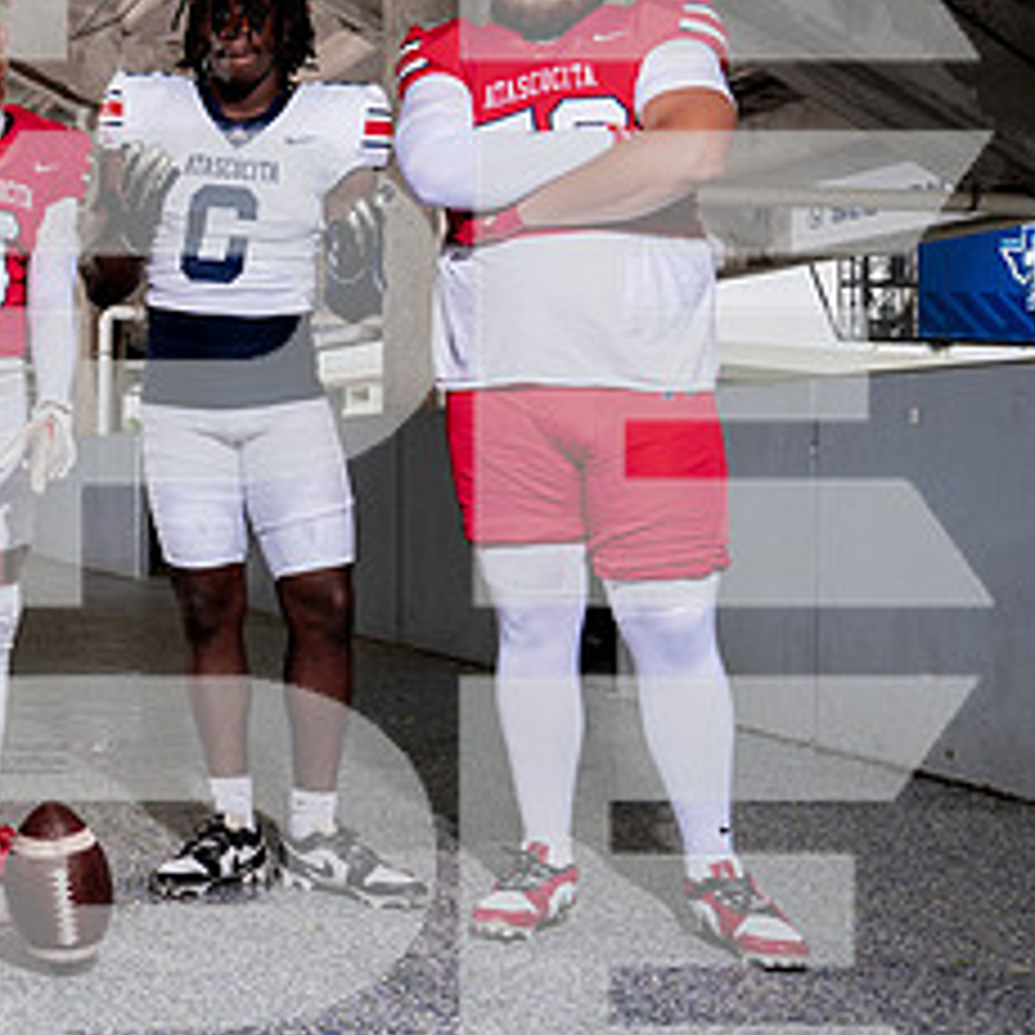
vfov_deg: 32.6
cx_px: -153
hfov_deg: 29.1
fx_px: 1759
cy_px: 371
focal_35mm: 52
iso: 320
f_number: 6.3
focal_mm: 24
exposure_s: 1/250
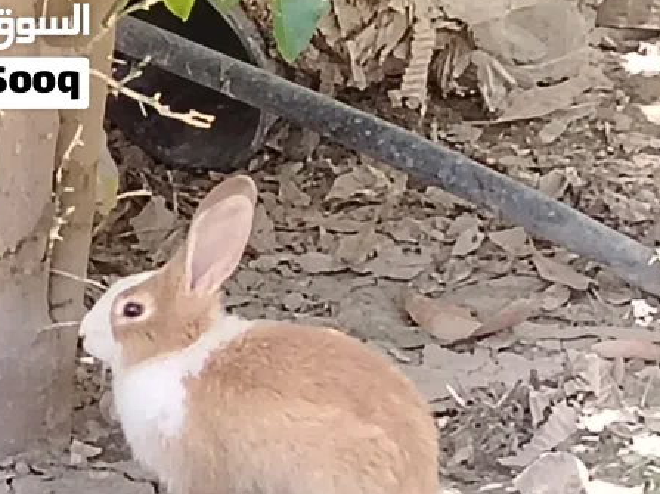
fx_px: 5242
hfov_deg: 7.2
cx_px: 312
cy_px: 321
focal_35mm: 275
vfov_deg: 5.4
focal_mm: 5.25
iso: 100
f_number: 1.75
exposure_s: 1/150
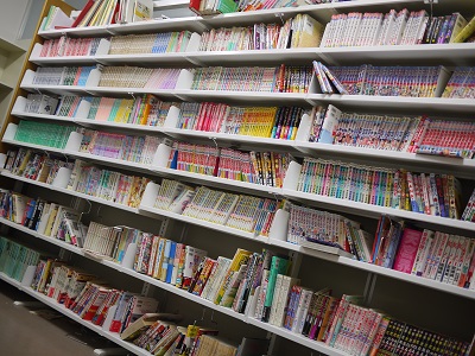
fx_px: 549
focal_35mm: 40
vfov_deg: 36.0
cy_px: 178
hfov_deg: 46.8
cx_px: 238
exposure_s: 1/30
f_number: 1.7
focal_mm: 20
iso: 125
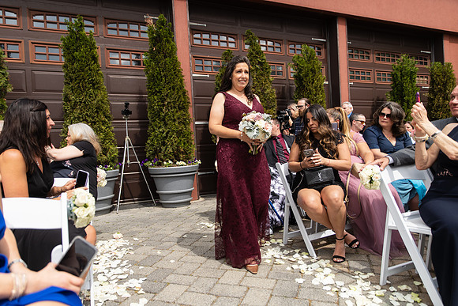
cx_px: 229
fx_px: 305
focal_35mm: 24
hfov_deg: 73.7
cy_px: 153
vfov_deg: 53.2
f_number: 2.8
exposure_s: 1/1250
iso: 125
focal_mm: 24
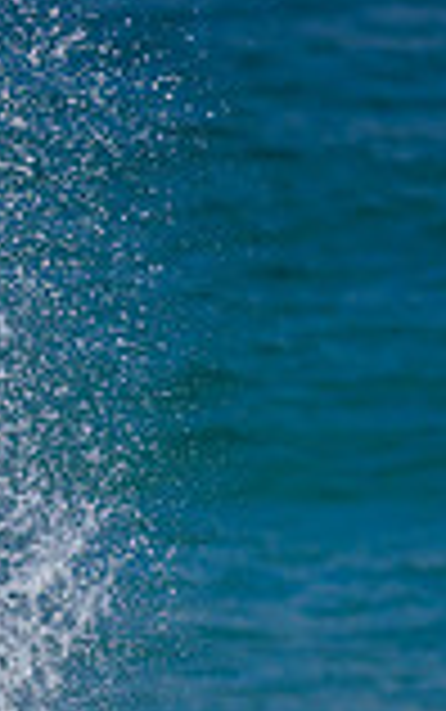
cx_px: -664
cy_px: 869
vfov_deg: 0.7
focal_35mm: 3202
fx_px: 62159
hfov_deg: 0.4
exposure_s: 1/2000
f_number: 6.3
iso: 200
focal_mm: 800
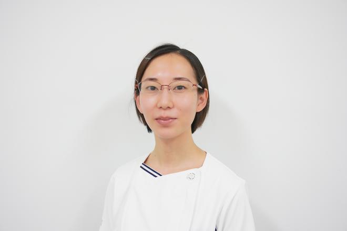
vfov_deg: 35.5
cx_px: 174
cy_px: 116
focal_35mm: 38
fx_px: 361
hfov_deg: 51.3
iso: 400
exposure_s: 1/40
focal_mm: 25
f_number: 4.5
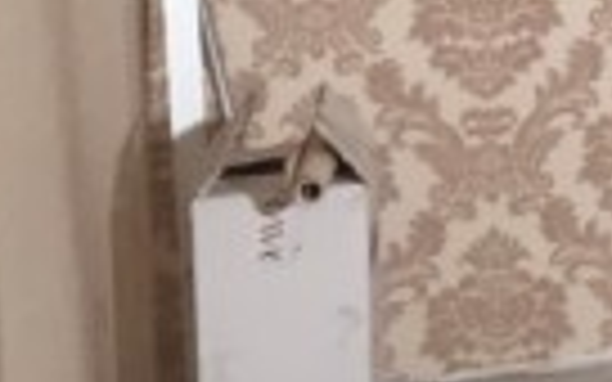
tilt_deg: -2.3
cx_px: 1670
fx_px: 3853
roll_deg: +2.2
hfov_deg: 8.1
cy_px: -580
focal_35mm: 231
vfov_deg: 5.5
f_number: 2.2
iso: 40
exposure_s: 1/33
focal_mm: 4.15
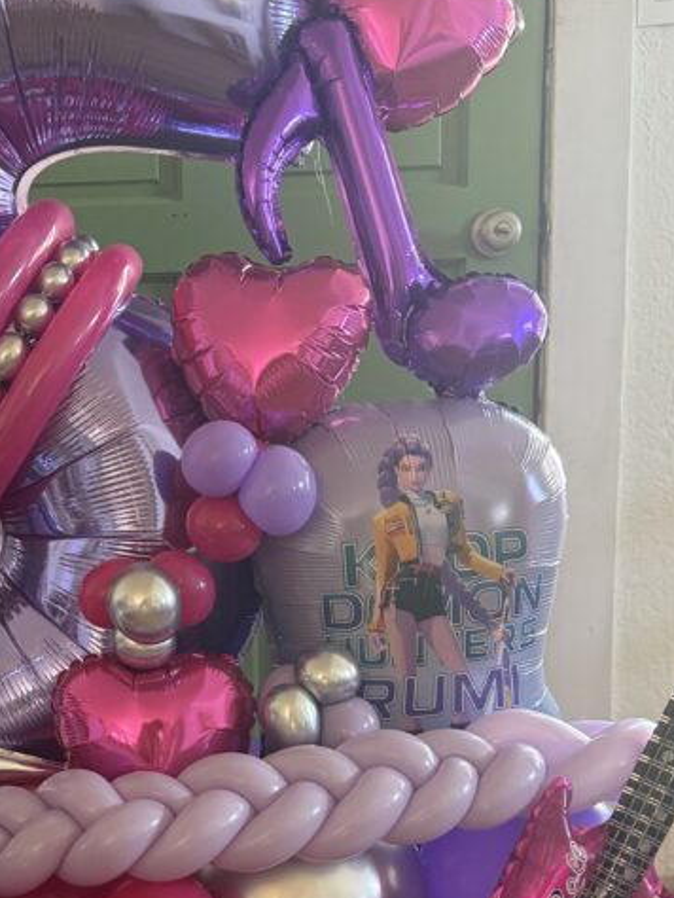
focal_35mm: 54
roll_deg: +1.5
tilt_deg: -10.9
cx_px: 117
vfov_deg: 34.8
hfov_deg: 26.5
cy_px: 664
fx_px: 1401
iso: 320
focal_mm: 6.76
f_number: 1.78
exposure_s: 1/50
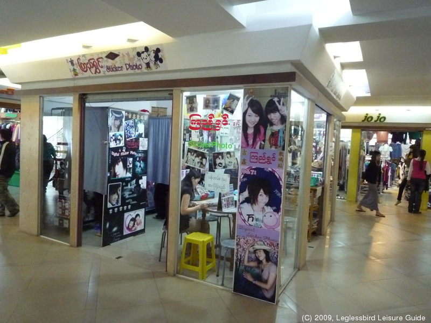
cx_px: 216
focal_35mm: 25
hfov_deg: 69.4
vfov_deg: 54.9
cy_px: 162
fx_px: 311
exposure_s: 1/30
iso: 800
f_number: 2.8
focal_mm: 4.4
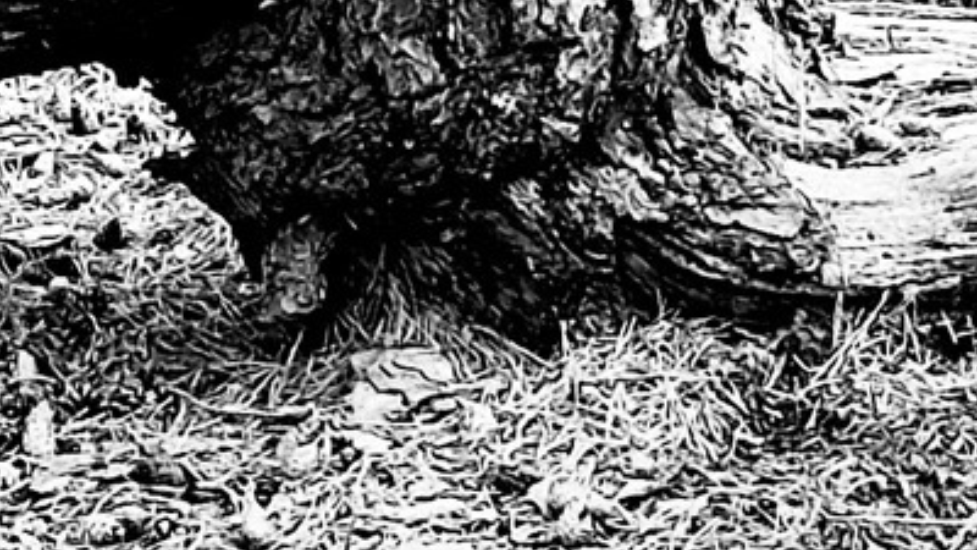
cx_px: 169
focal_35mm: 238
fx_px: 6166
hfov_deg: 9.0
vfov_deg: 4.9
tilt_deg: -3.8
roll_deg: -0.6
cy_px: -1089
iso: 80
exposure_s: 1/413
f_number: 1.78
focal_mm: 6.76
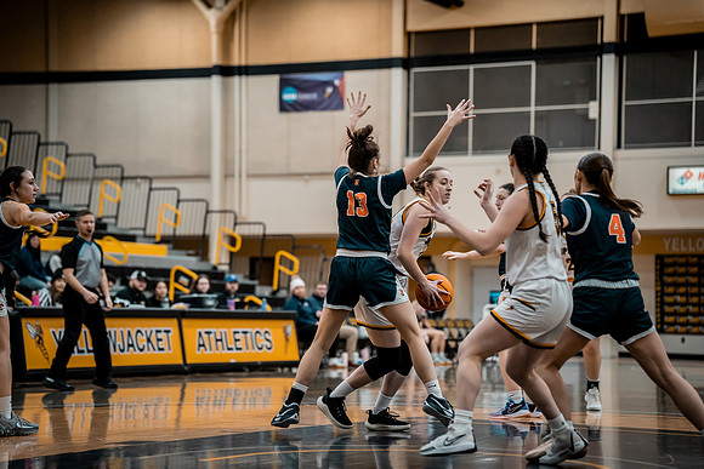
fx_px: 1912
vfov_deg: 14.0
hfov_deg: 20.9
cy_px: 234
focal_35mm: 98
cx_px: 352
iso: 1600
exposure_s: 1/640
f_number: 2.8
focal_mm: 96
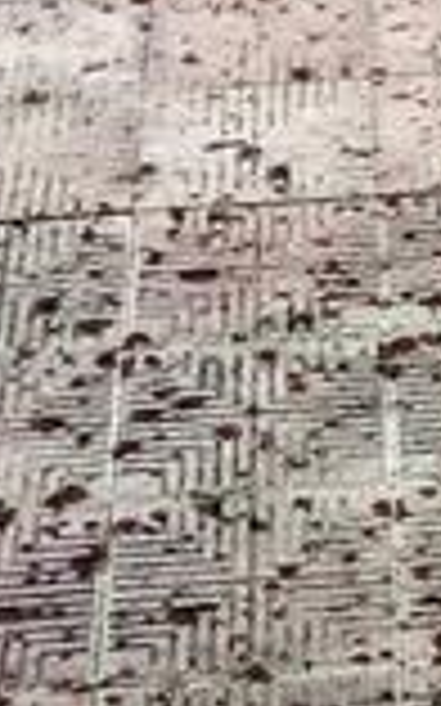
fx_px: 2444
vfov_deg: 15.7
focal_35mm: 127
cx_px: 666
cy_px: 895
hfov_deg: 10.0
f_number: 2.2
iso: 25
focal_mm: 4.15
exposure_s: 1/202
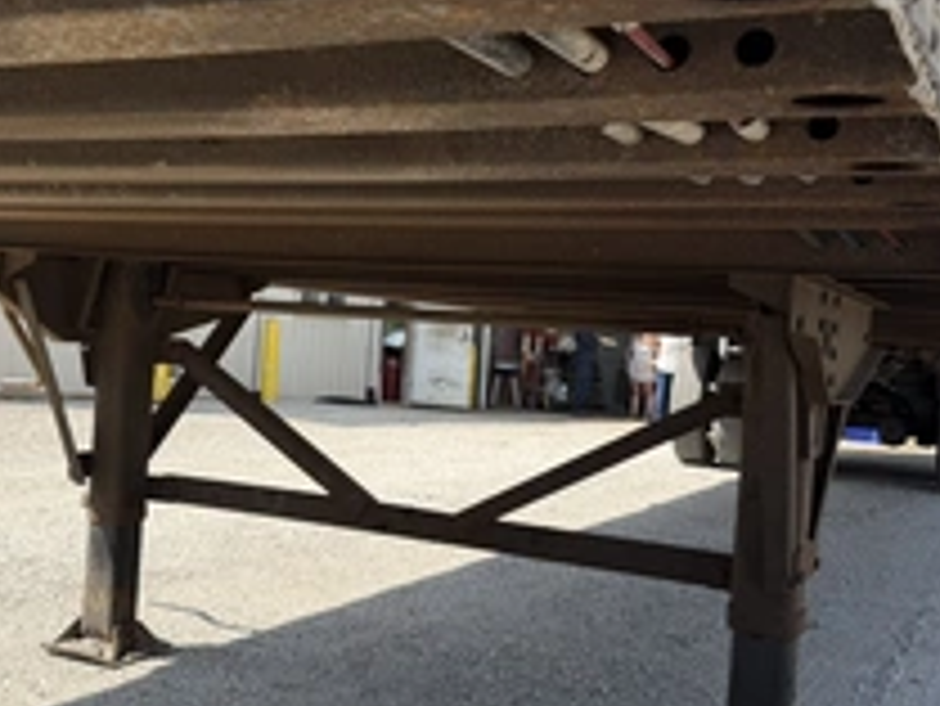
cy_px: 301
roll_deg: -2.1
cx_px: 279
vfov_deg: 31.5
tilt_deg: -1.4
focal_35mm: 46
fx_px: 1250
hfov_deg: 40.5
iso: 80
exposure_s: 1/2703
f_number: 1.78
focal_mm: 6.76
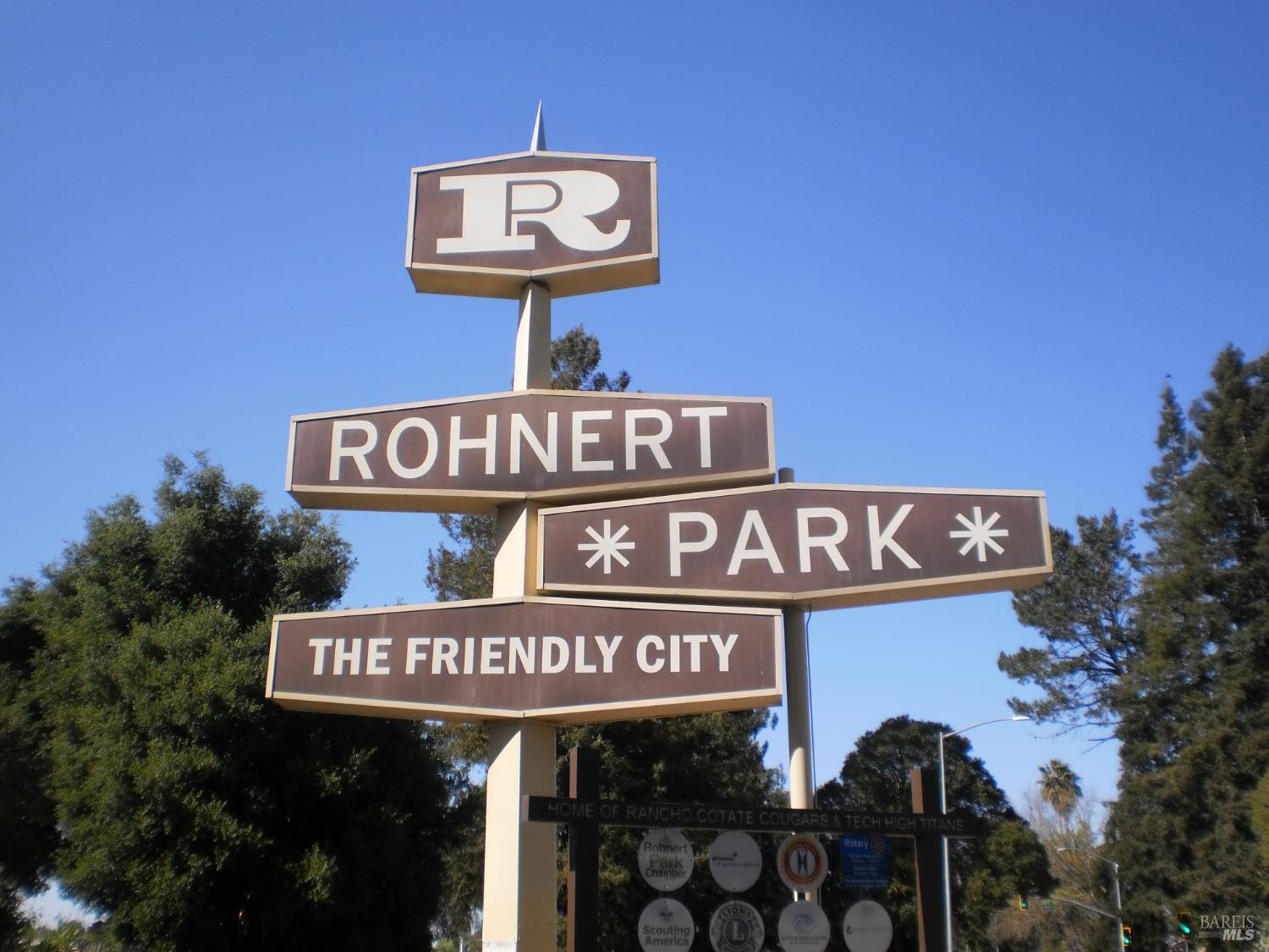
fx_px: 1320
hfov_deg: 51.4
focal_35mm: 36
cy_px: 476
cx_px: 634
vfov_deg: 39.7
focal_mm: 6.3
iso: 100
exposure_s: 1/640
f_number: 4.6
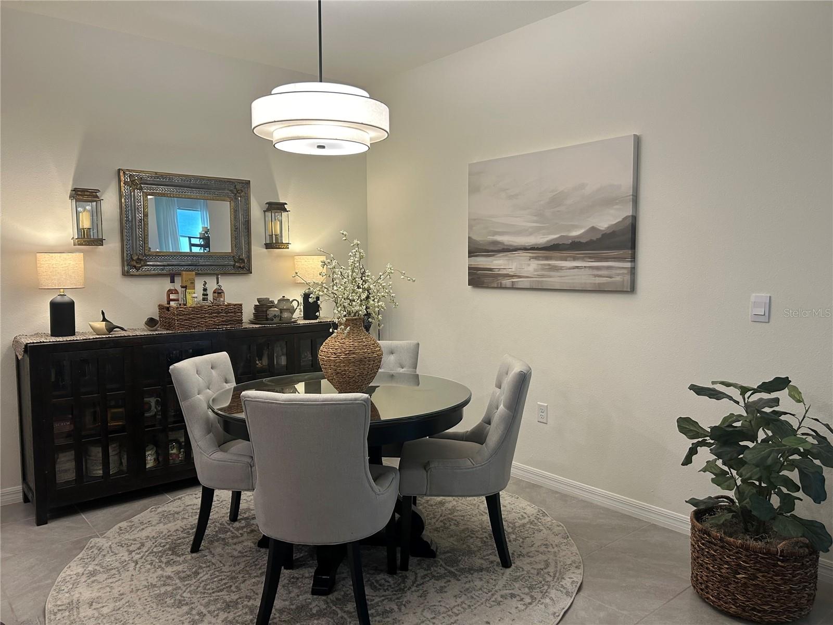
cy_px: 312
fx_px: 626
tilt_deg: -5.7
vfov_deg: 53.1
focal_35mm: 26
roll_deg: +0.5
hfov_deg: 67.3
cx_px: 416
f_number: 1.5
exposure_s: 1/120
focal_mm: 5.7
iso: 125
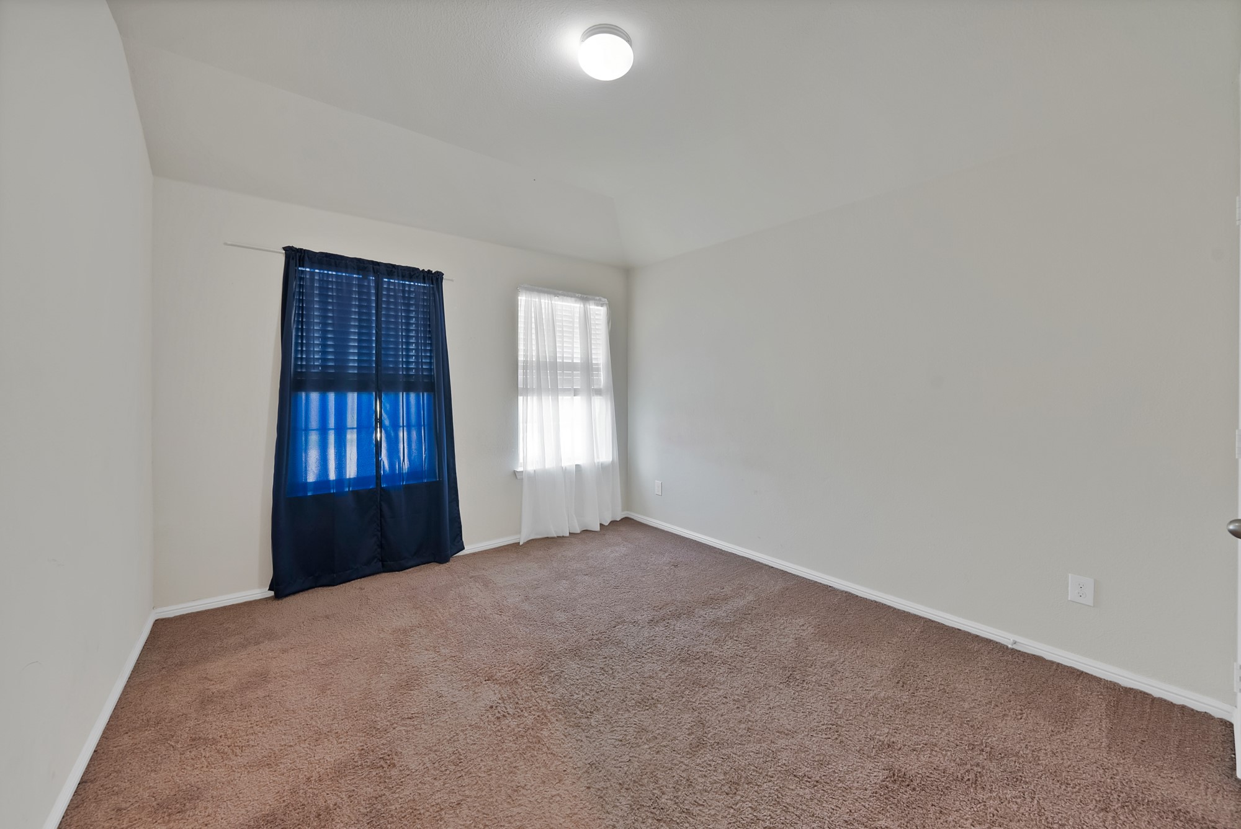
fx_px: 414
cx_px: 620
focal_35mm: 12
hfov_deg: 112.6
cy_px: 414
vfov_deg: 90.1
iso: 640
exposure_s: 1/1.67
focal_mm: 12
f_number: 9
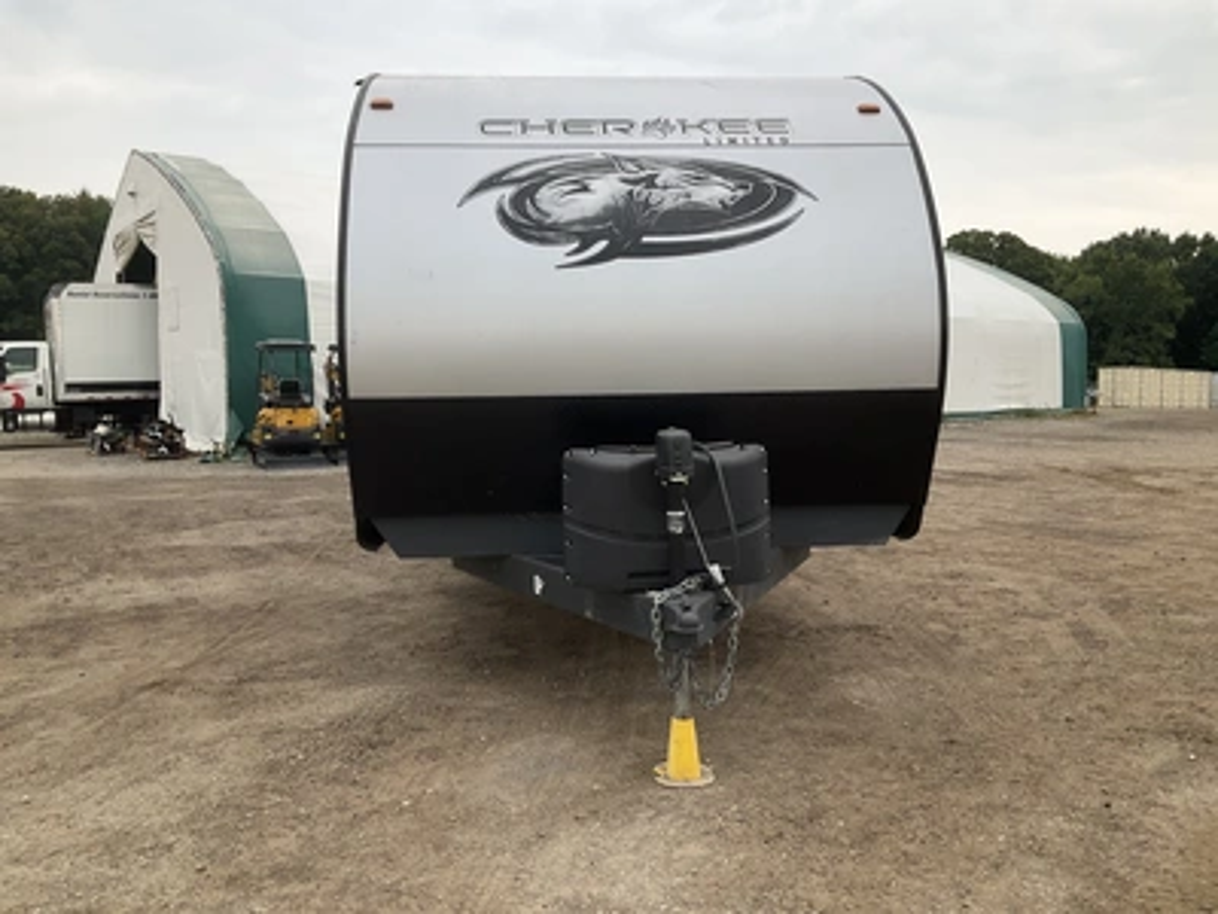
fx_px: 1020
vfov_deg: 48.2
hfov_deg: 61.7
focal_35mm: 29
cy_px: 457
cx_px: 609
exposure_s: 1/248
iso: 25
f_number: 1.8
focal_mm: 3
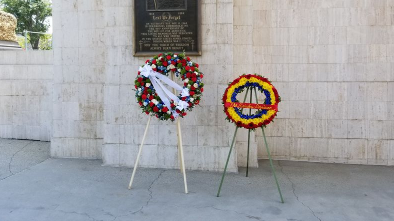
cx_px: 200
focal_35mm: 29
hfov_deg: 66.1
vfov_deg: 39.6
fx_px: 303
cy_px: 72
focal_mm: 4.3
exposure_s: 1/512
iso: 50
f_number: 1.7
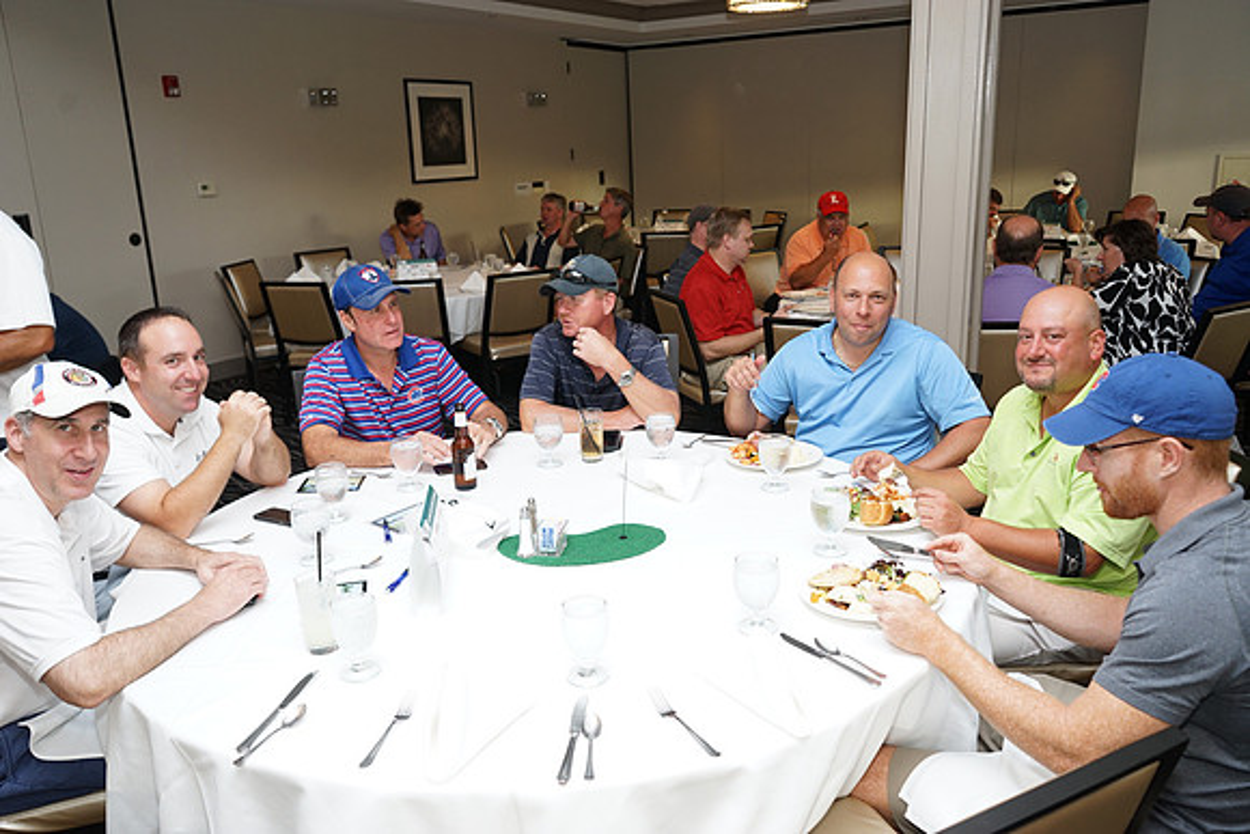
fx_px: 972
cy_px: 417
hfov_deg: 65.5
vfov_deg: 46.4
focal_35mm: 28
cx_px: 625
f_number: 5
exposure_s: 1/80
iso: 640
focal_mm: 28
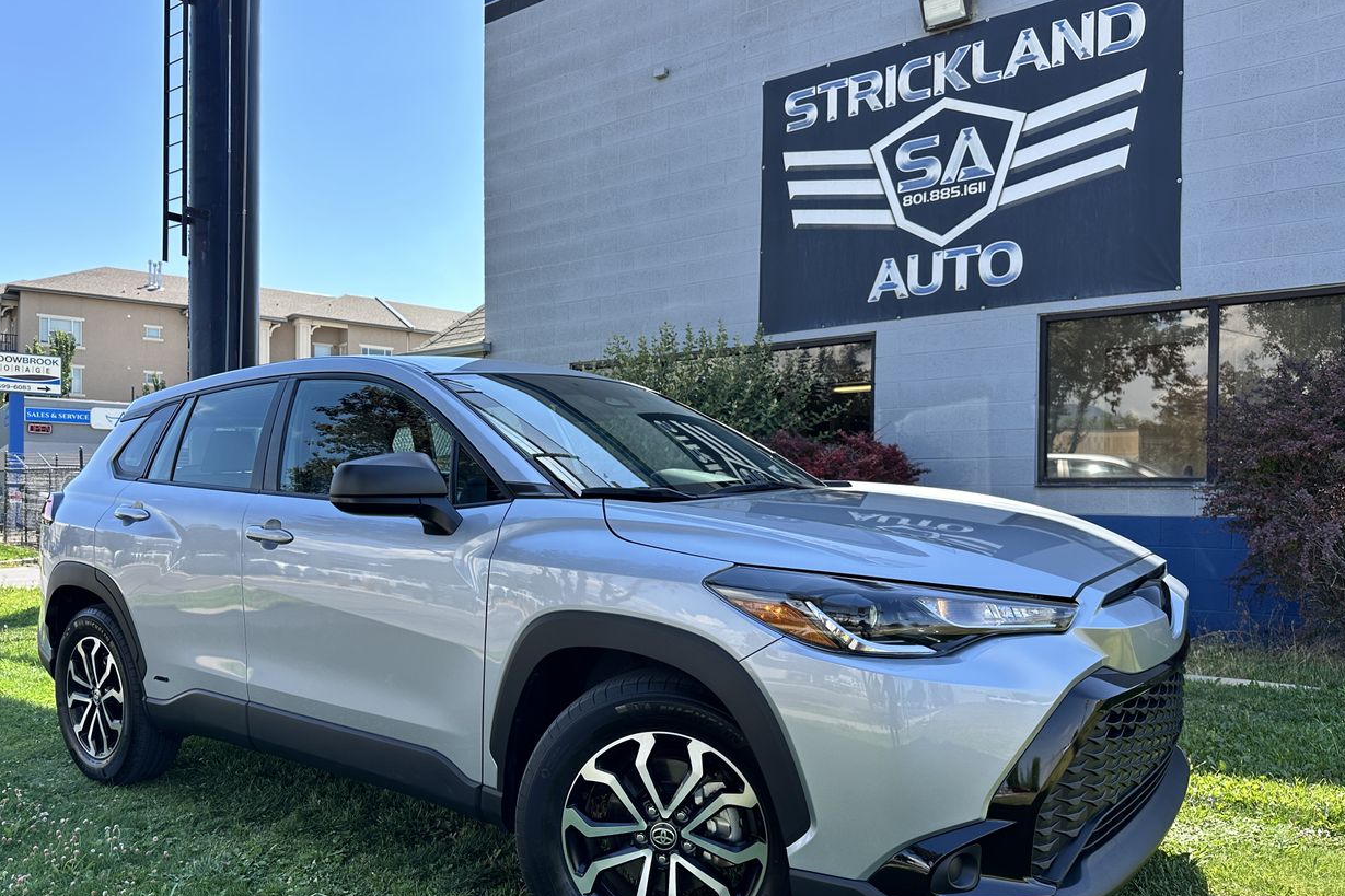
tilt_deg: -0.3
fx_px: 971
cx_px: 648
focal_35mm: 26
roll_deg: +0.1
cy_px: 505
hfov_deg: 69.4
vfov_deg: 49.4
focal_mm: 6.86
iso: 80
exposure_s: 1/718
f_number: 1.78
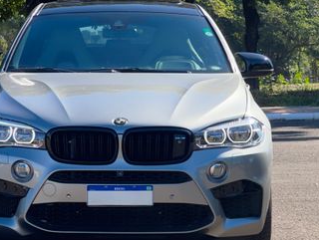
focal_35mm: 113
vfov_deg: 13.1
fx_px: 1043
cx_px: 118
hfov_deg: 17.4
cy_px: 89
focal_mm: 9
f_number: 2.8
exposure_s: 1/254
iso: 25
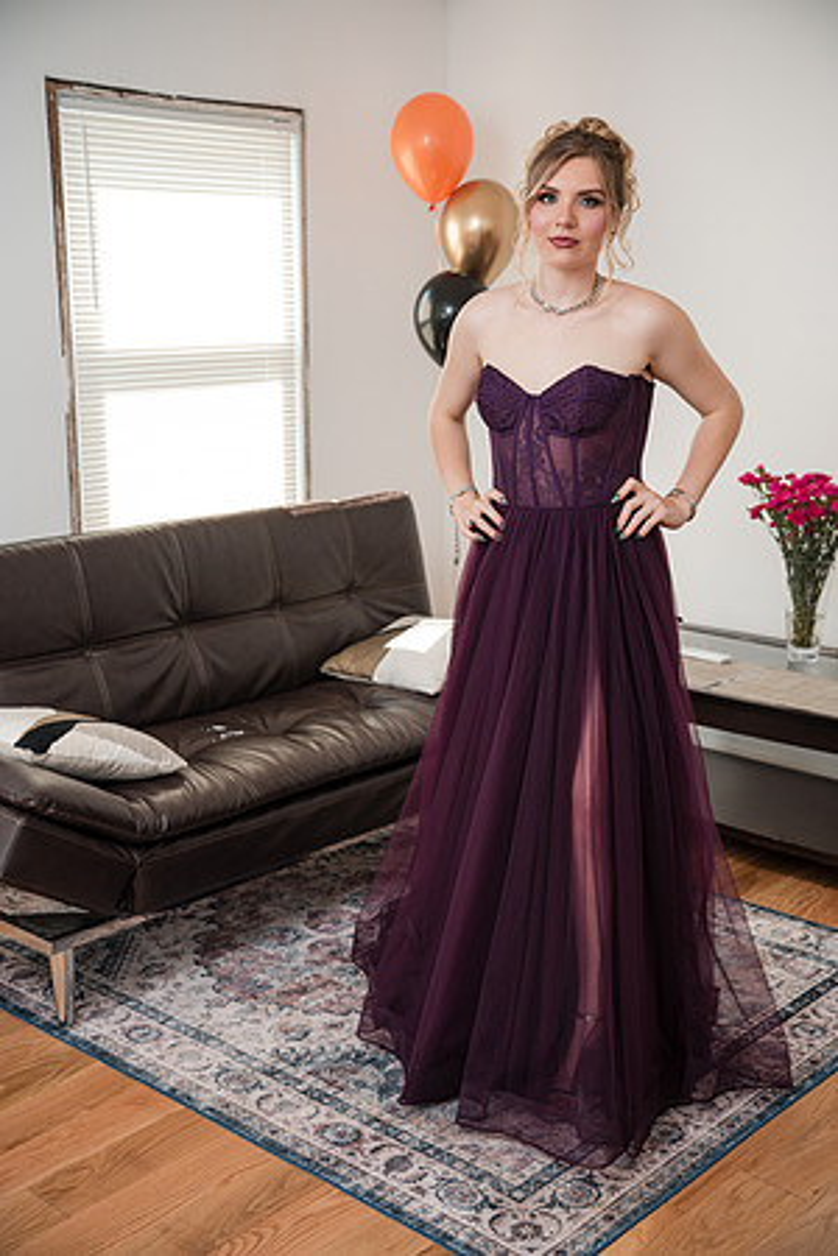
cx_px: 419
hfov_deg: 30.5
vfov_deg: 44.5
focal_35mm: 44
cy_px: 628
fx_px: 1536
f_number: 3.2
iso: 640
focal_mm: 44
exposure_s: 1/250
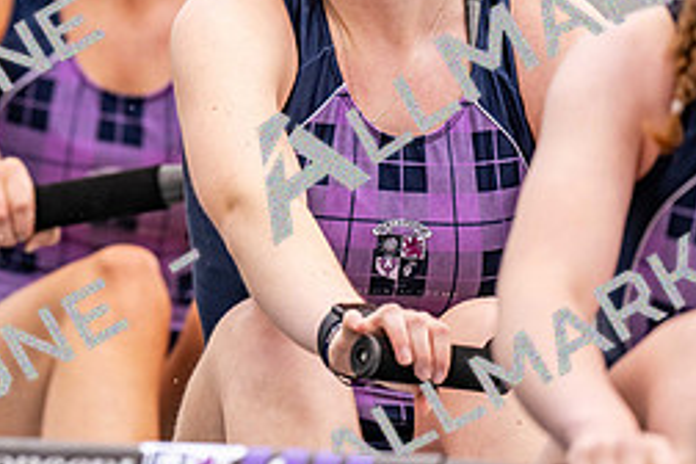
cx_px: 22
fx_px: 26697
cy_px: -18
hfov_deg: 1.5
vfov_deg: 1.0
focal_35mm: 1381
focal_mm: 600
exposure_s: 1/2500
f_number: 4
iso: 900
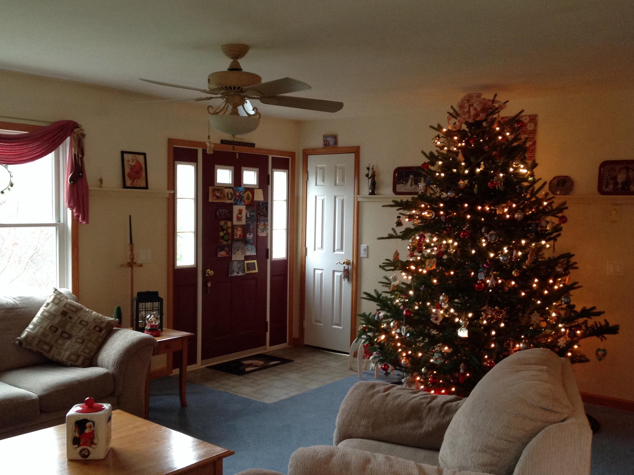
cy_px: 250
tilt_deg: -4.3
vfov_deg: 36.8
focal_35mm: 39
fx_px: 714
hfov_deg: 47.8
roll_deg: -1.0
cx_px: 293
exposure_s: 1/15
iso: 160
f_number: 2.4
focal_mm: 4.28
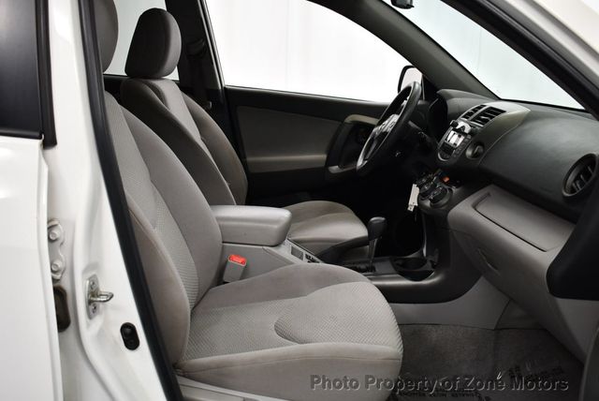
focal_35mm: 36
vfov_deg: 36.9
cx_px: 300
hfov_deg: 53.1
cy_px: 200
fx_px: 600
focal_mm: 18
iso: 800
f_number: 3.5
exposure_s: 1/160
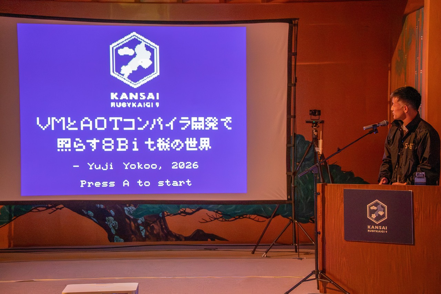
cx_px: 220
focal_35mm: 130
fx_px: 1593
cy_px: 147
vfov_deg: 10.6
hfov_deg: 15.8
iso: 32000
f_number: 4.5
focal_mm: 130
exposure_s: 1/350
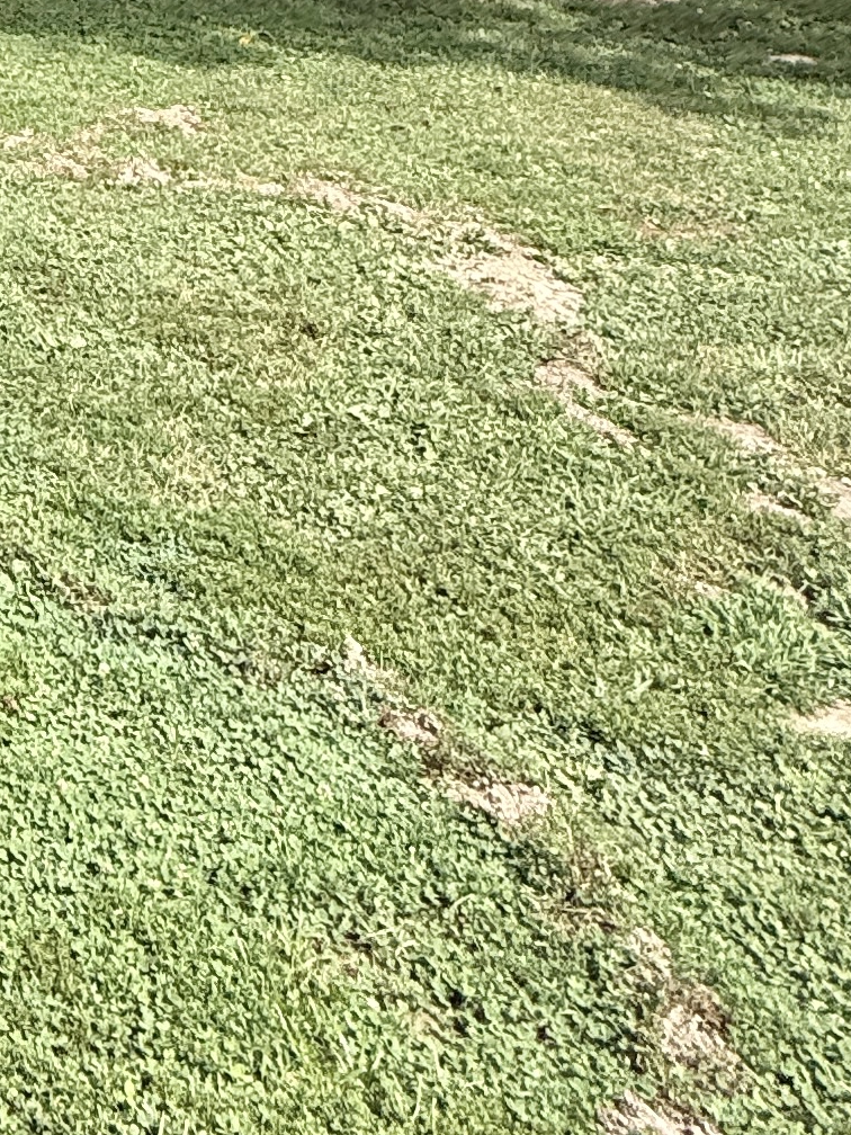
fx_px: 1836
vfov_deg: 30.1
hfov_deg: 20.2
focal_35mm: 56
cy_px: -173
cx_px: -606
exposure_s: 1/1017
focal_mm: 2.22
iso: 64
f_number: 2.2
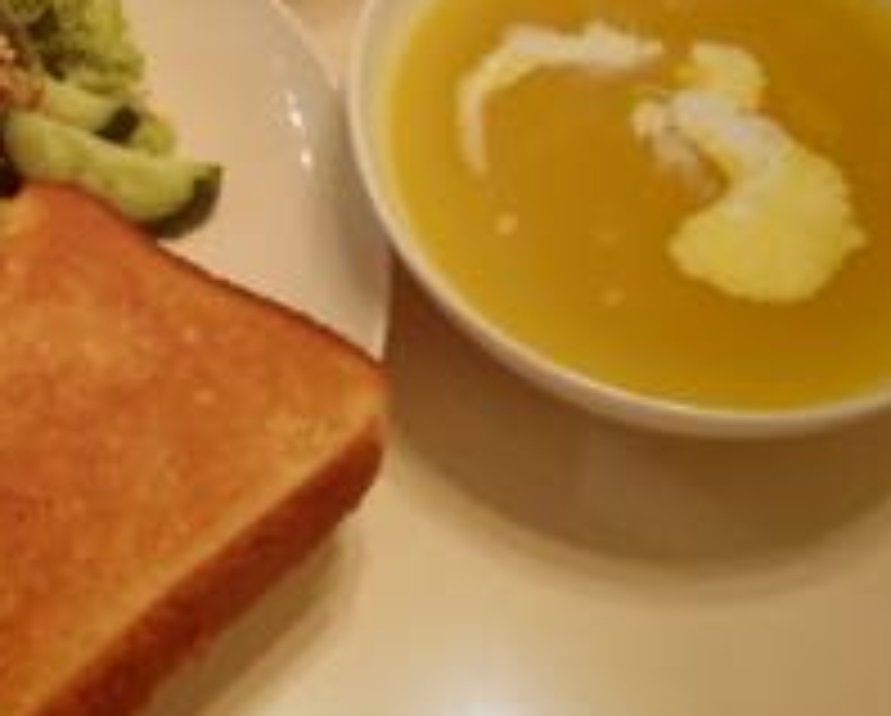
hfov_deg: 23.0
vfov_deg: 18.8
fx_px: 2139
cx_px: 117
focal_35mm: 81
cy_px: 142
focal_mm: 8.5
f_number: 2.8
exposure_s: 1/200
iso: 1600
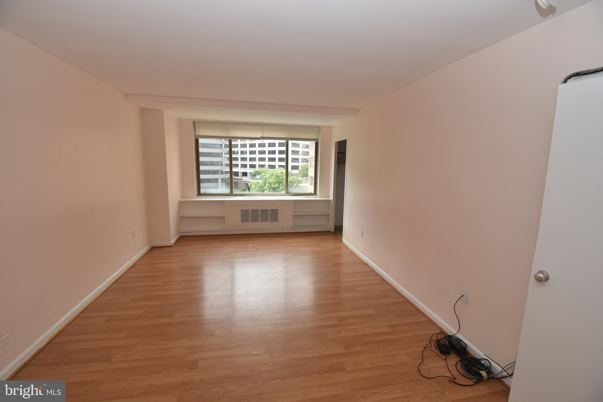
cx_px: 302
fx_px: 251
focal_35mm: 15
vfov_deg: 77.3
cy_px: 201
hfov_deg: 100.4
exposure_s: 1/60
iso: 220
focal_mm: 10
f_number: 8
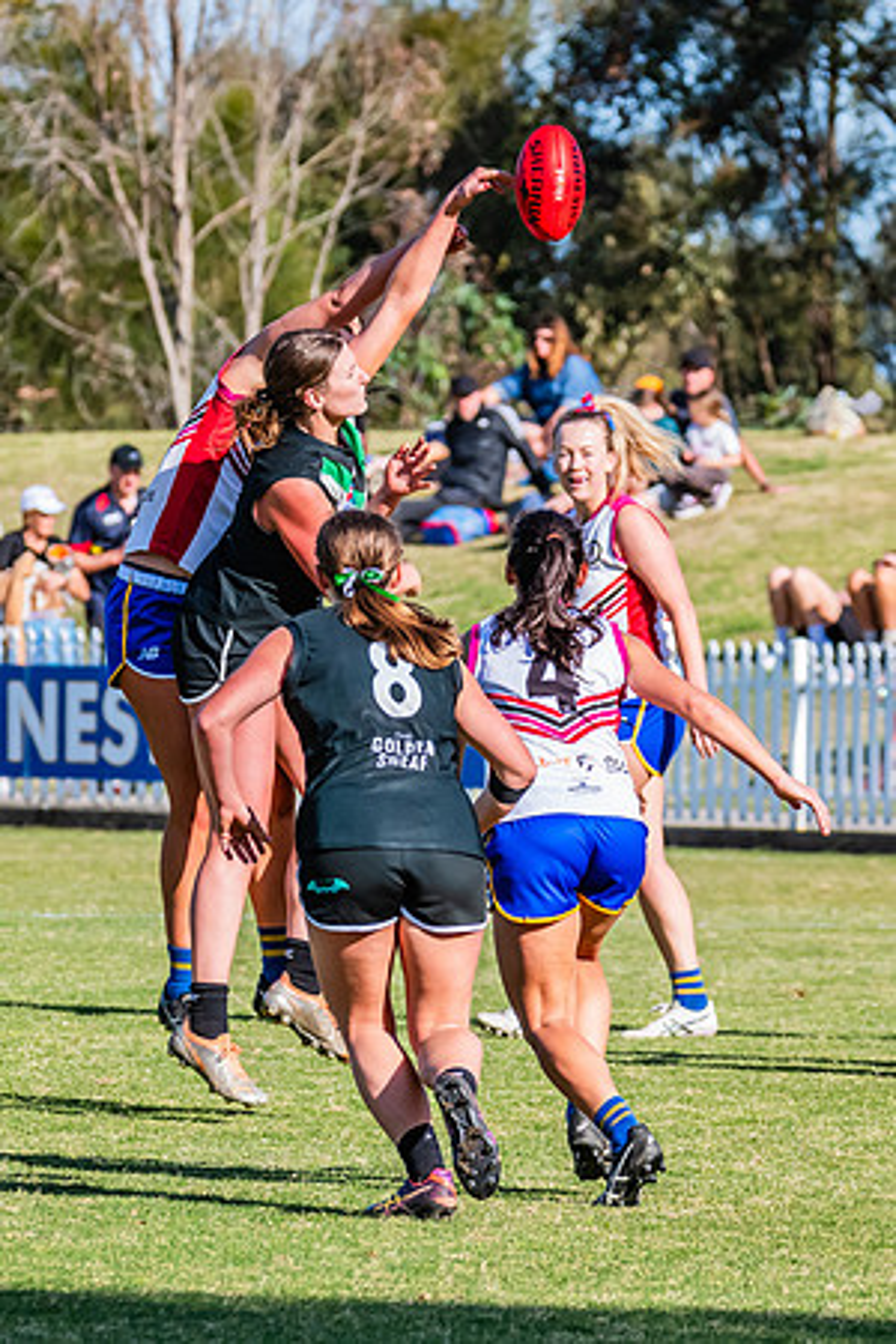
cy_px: 490
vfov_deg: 4.2
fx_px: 18494
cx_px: 297
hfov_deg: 2.8
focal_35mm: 495
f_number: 8
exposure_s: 1/1600
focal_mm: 240
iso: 800
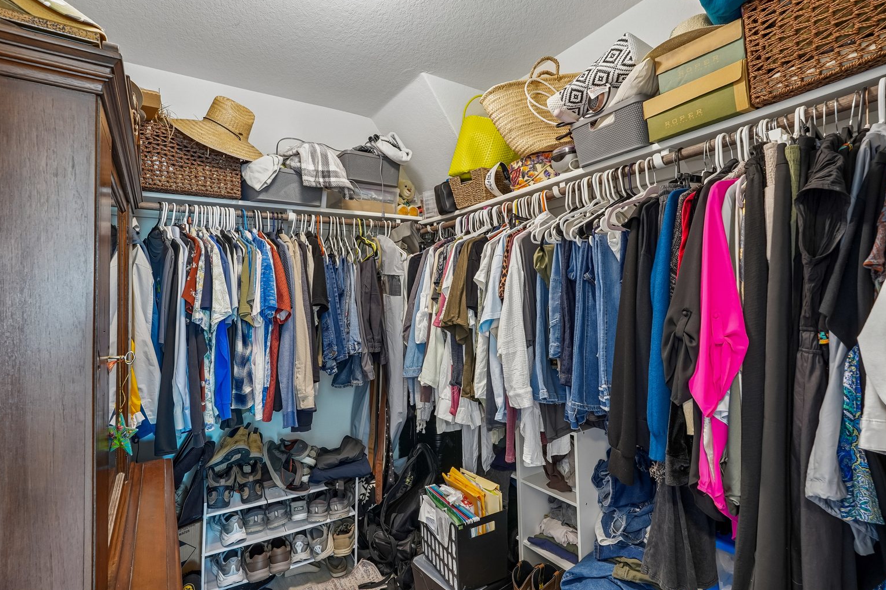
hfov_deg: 91.5
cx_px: 442
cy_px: 307
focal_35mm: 18
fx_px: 431
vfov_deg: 68.7
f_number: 8
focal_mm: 16.5
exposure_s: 1/1.67
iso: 400
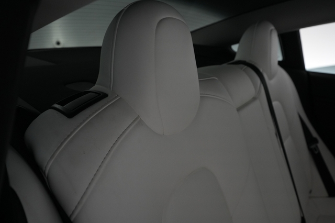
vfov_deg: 46.4
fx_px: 260
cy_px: 112
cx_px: 168
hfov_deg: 65.5
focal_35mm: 28
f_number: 5.6
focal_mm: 28
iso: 2500
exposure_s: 1/100
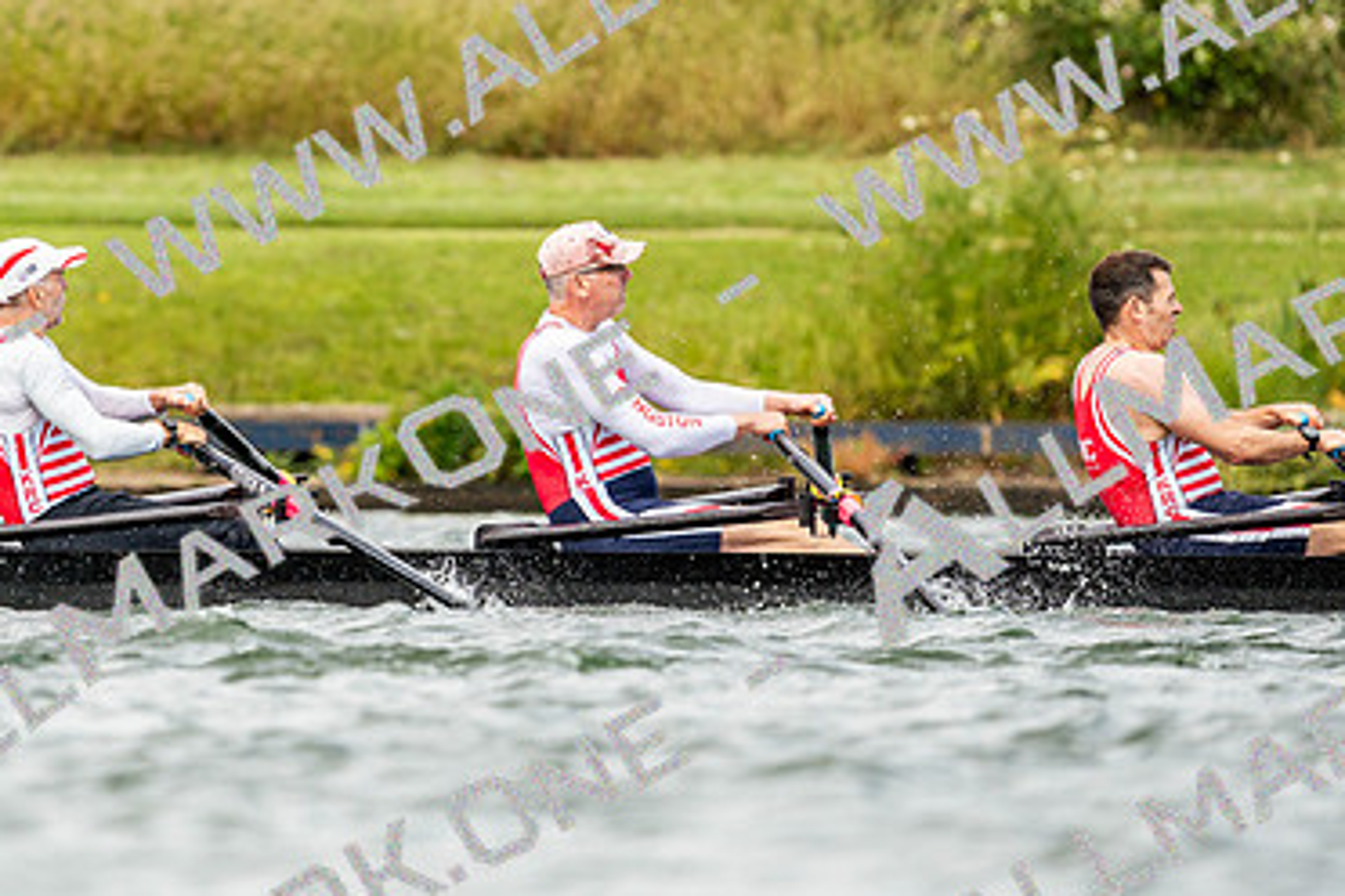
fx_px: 28878
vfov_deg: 1.8
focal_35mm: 773
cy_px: 309
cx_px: 553
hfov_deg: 2.7
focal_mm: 496
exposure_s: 1/2000
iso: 400
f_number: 6.3
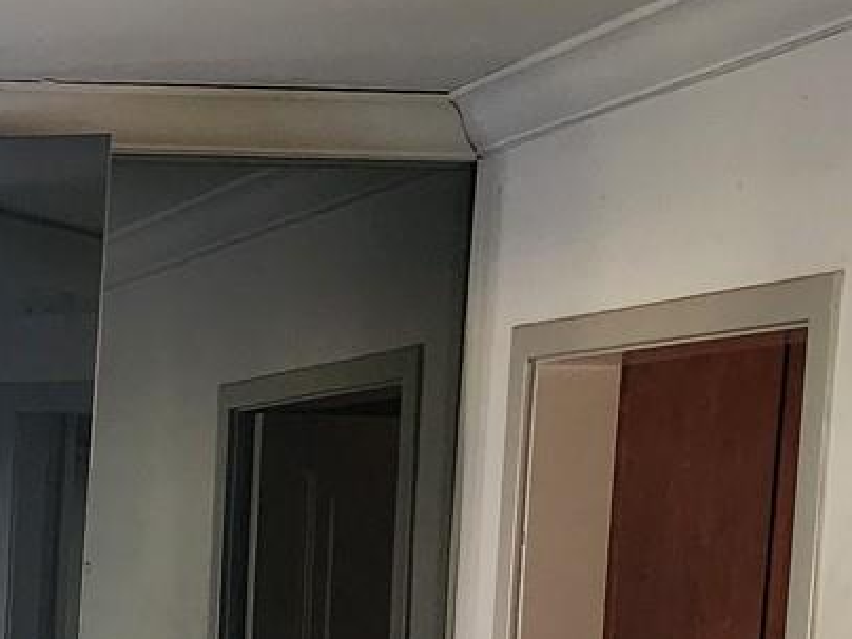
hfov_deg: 18.4
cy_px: 650
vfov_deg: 15.9
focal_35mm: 91
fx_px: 2240
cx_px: -525
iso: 1000
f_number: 1.8
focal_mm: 6.4
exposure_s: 1/120
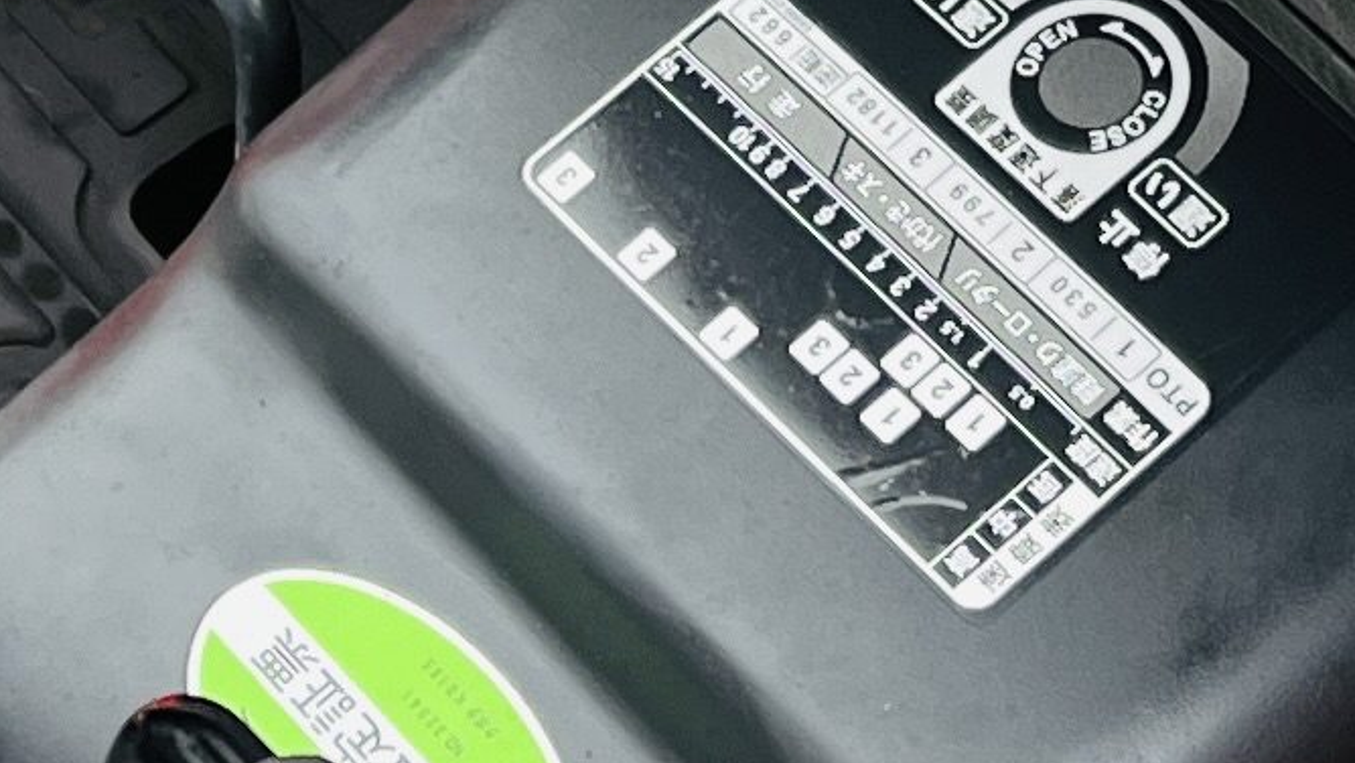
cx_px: 1290
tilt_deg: -44.3
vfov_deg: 6.8
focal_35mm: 171
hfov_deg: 12.5
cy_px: -1023
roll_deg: +1.5
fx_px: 6145
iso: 40
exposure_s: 1/122
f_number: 1.6
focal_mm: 5.1
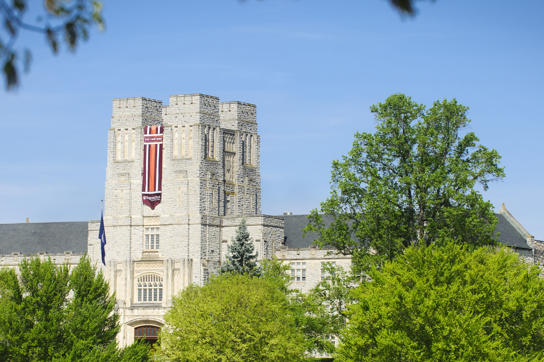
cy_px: 249
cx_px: 280
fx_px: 2537
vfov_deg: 8.2
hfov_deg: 12.2
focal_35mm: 168
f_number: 6.3
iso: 200
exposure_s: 1/640
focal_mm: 98
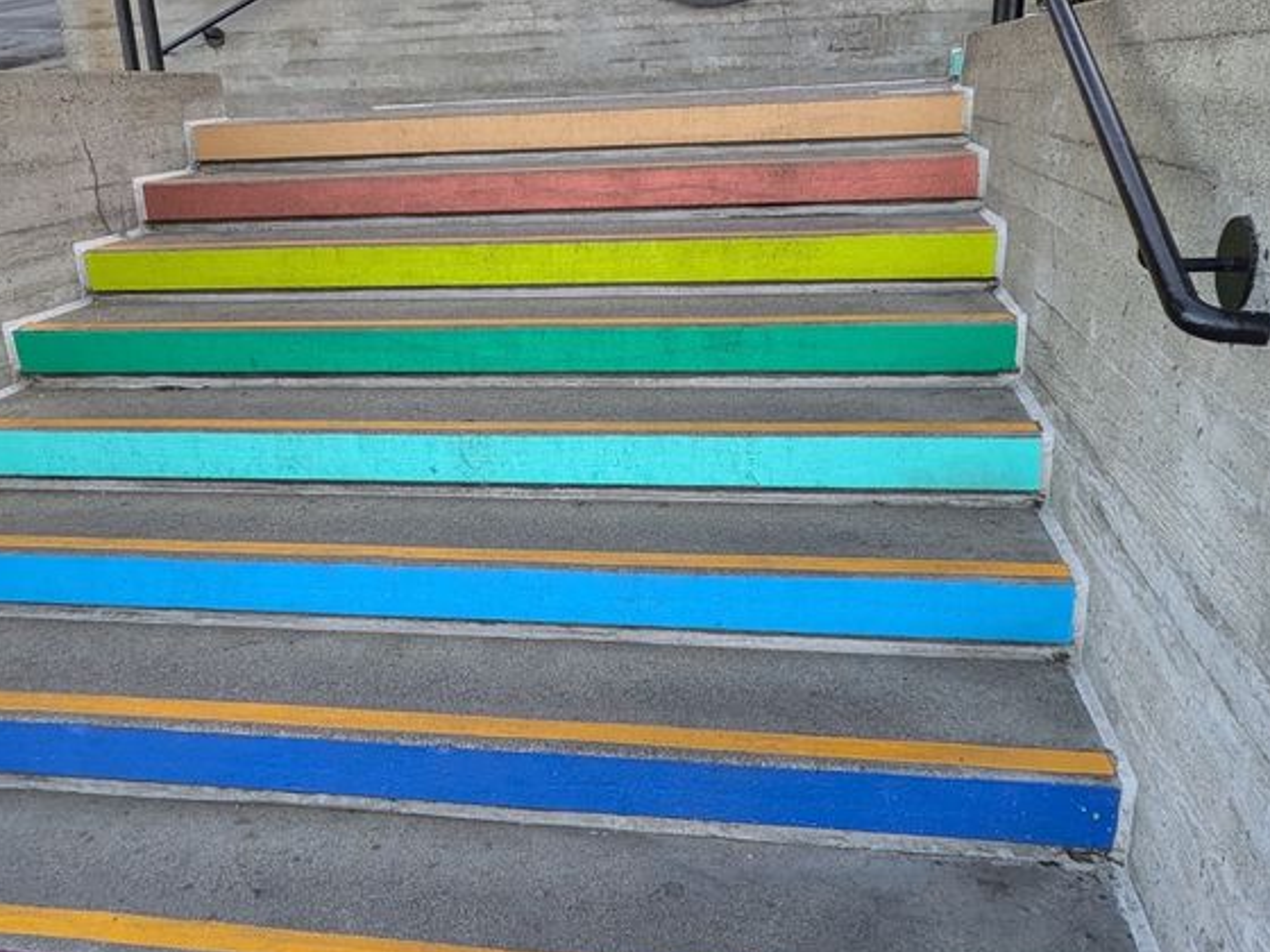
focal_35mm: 32
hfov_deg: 56.7
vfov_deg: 44.2
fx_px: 1174
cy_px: 468
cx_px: 581
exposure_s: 1/120
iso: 100
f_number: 2.2
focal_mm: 1.83
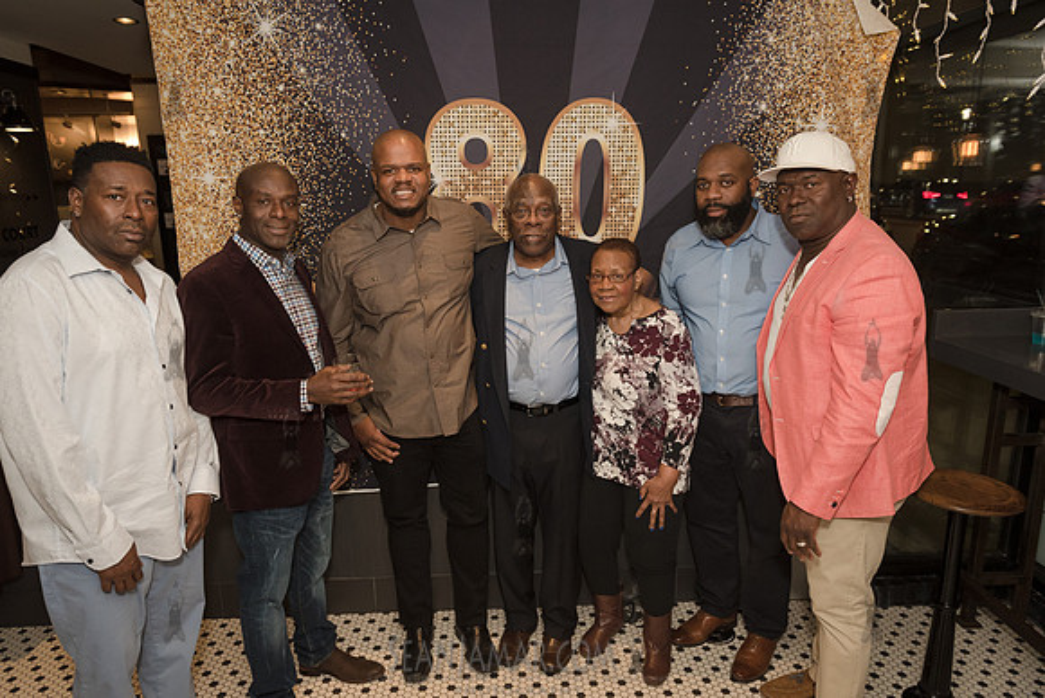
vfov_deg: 53.2
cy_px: 349
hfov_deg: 73.7
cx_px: 522
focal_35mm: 24
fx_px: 697
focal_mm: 24
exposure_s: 1/400
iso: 1250
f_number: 4
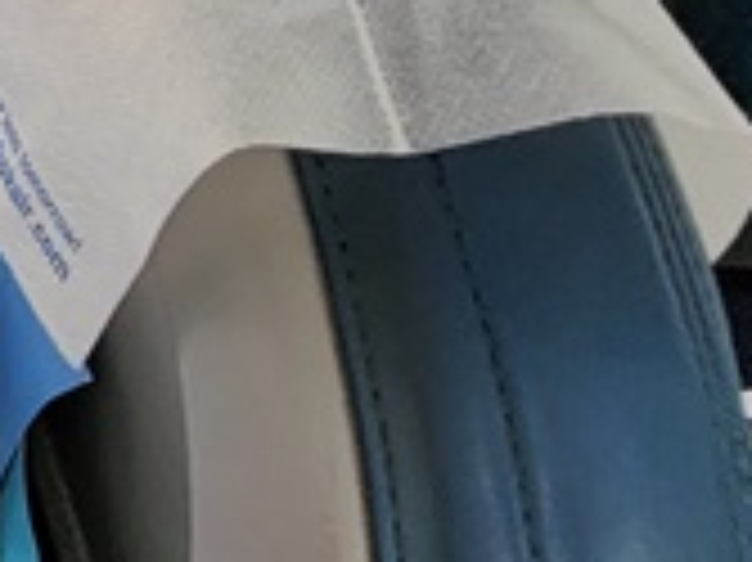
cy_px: -171
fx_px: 1693
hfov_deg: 16.0
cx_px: -932
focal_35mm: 78
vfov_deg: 17.7
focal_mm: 2.2
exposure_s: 1/60
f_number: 2.2
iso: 80
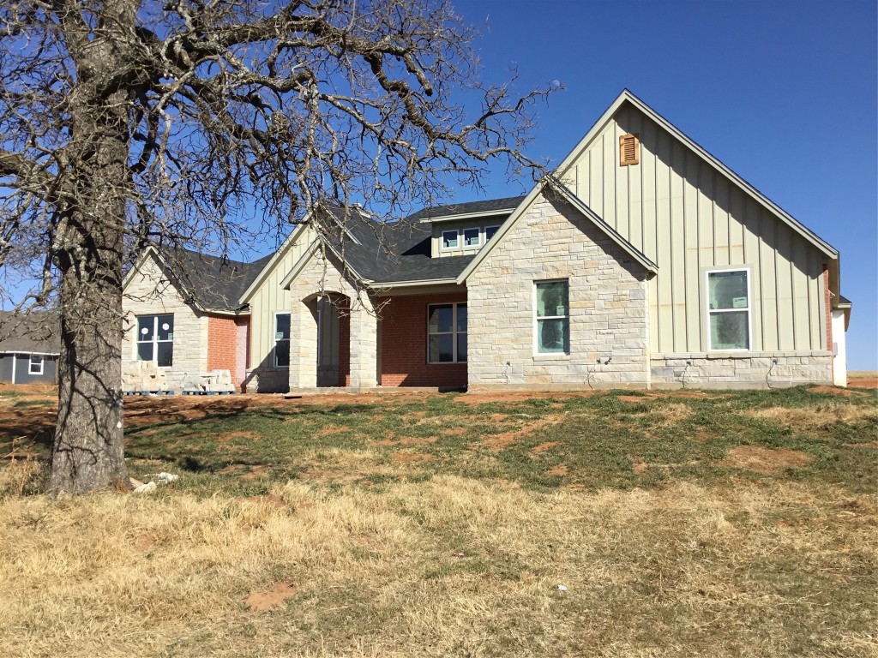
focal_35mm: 31
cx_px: 439
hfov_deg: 58.4
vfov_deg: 45.4
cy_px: 329
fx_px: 786
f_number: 2.4
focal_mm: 3.3
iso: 25
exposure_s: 1/2092
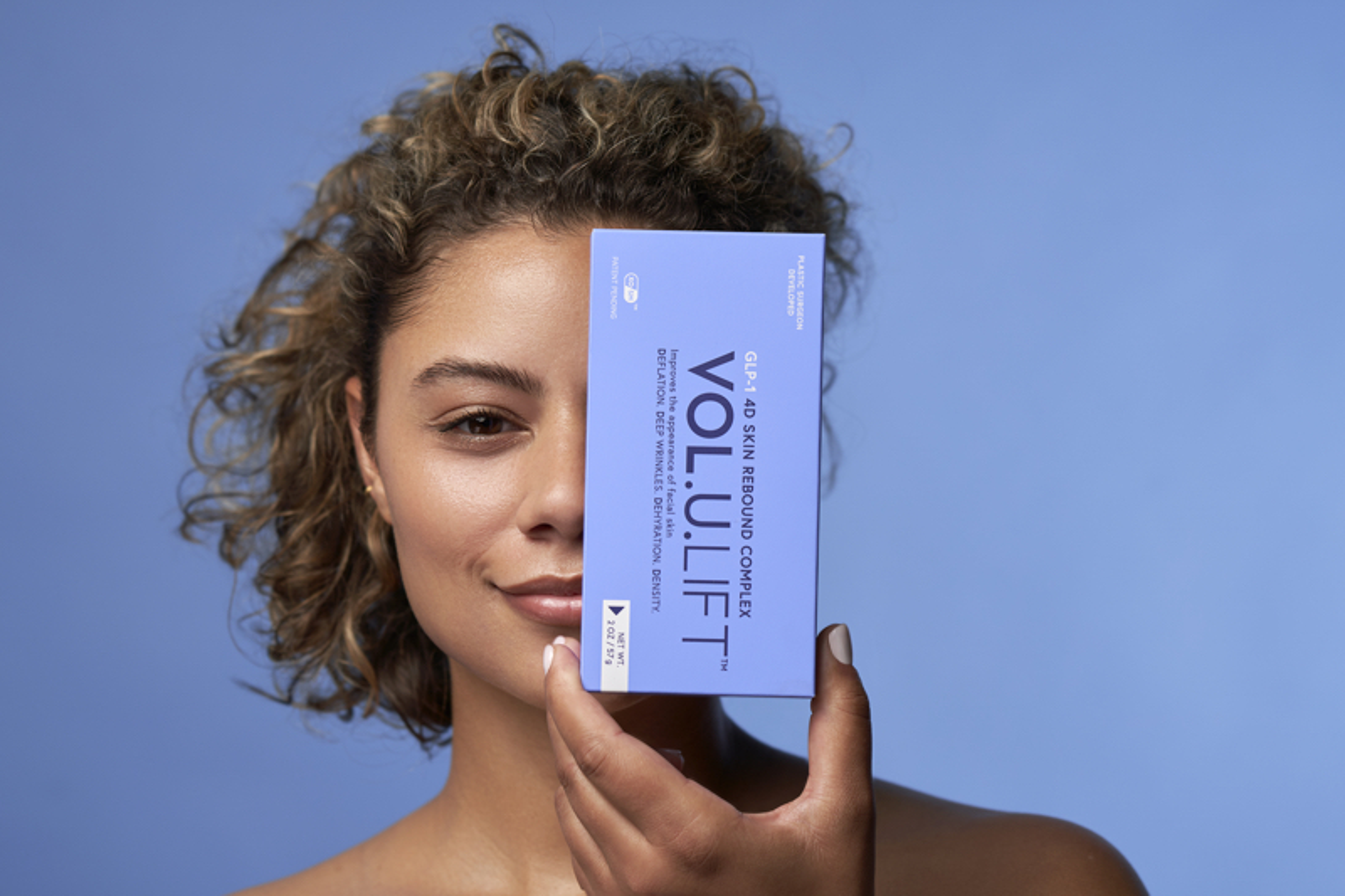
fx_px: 3735
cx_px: 672
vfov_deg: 13.7
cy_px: 448
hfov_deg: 20.4
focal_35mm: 100
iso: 160
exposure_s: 1/200
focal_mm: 100
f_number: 5.6
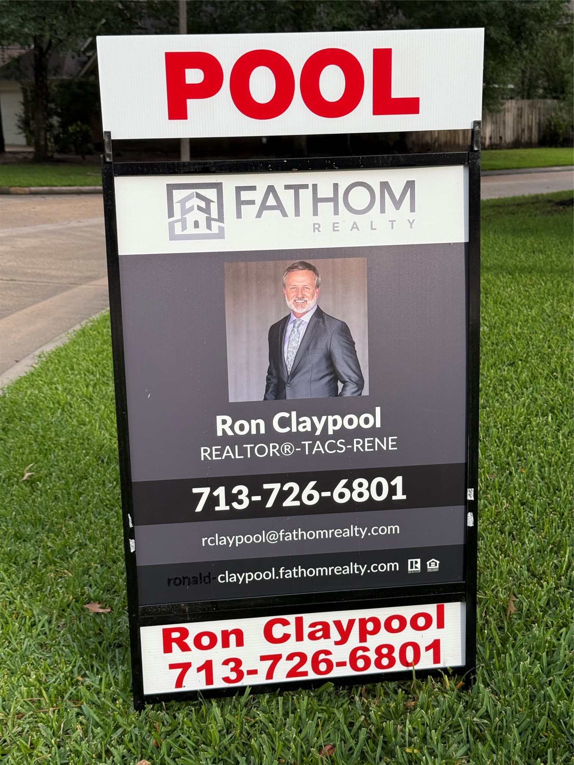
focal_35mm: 48
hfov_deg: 30.3
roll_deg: -0.4
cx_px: 287
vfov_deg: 39.7
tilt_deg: -13.9
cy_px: 382
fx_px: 1061
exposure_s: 1/516
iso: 64
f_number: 1.78
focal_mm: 6.76
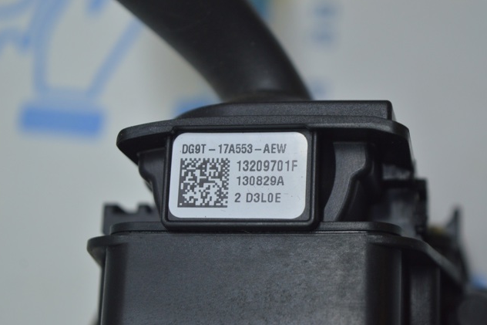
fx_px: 1129
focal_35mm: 84
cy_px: 163
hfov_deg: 24.3
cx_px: 244
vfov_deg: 16.3
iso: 400
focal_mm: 55
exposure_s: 1/60
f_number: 5.6
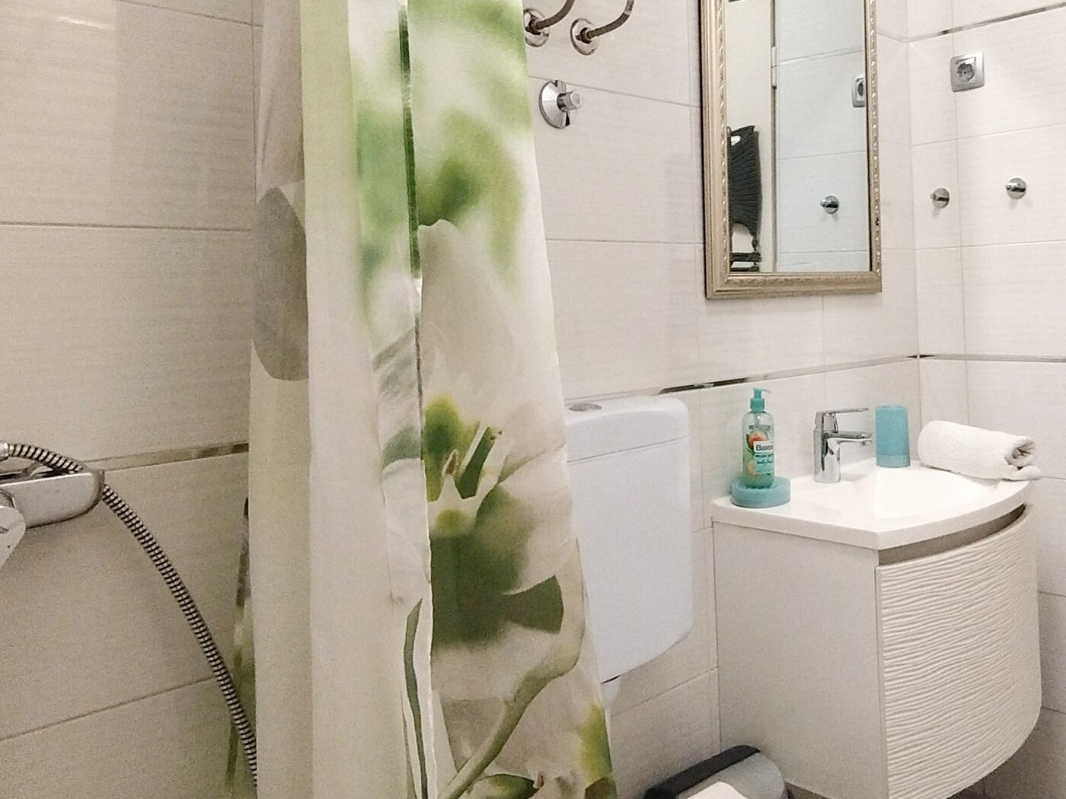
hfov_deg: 56.1
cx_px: 670
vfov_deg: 43.4
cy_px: 249
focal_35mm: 32
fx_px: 985
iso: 160
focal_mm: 1.65
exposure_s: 1/25
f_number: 2.2
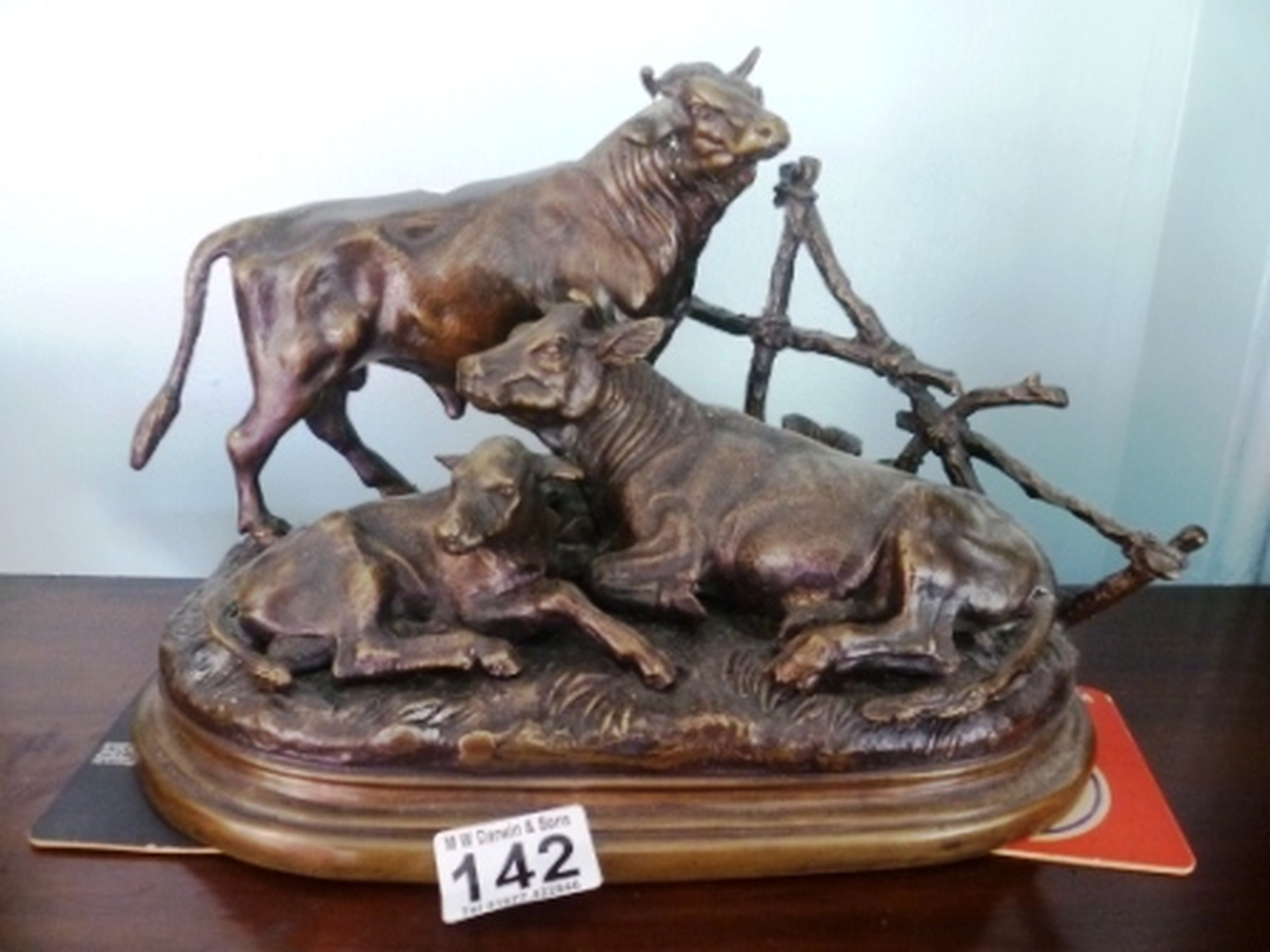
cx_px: 635
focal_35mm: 28
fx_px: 1027
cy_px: 476
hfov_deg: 63.4
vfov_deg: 49.7
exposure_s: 1/10
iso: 400
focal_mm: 5
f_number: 2.8
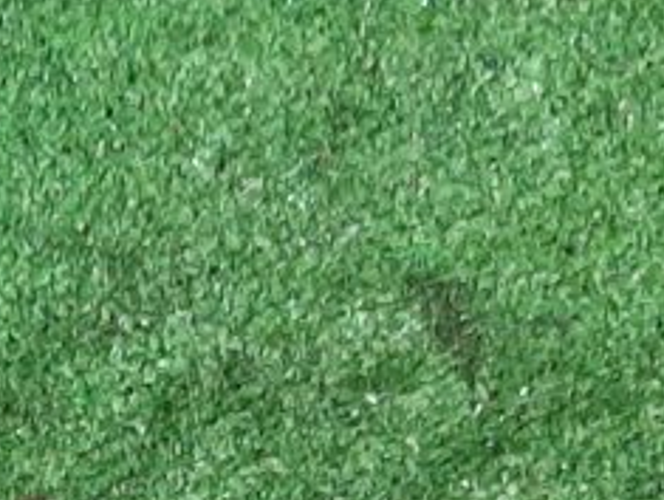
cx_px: -452
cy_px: 890
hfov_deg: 11.7
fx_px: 3055
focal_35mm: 159
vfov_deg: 9.0
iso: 217
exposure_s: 1/33
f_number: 1.7
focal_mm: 3.93
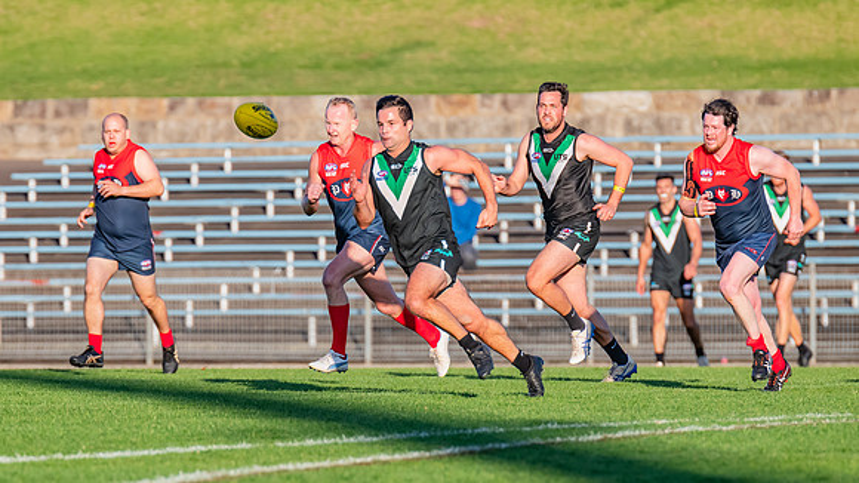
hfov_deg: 3.6
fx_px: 13530
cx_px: 341
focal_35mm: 594
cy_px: 318
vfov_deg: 2.0
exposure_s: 1/1600
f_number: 7.1
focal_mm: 420
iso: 800
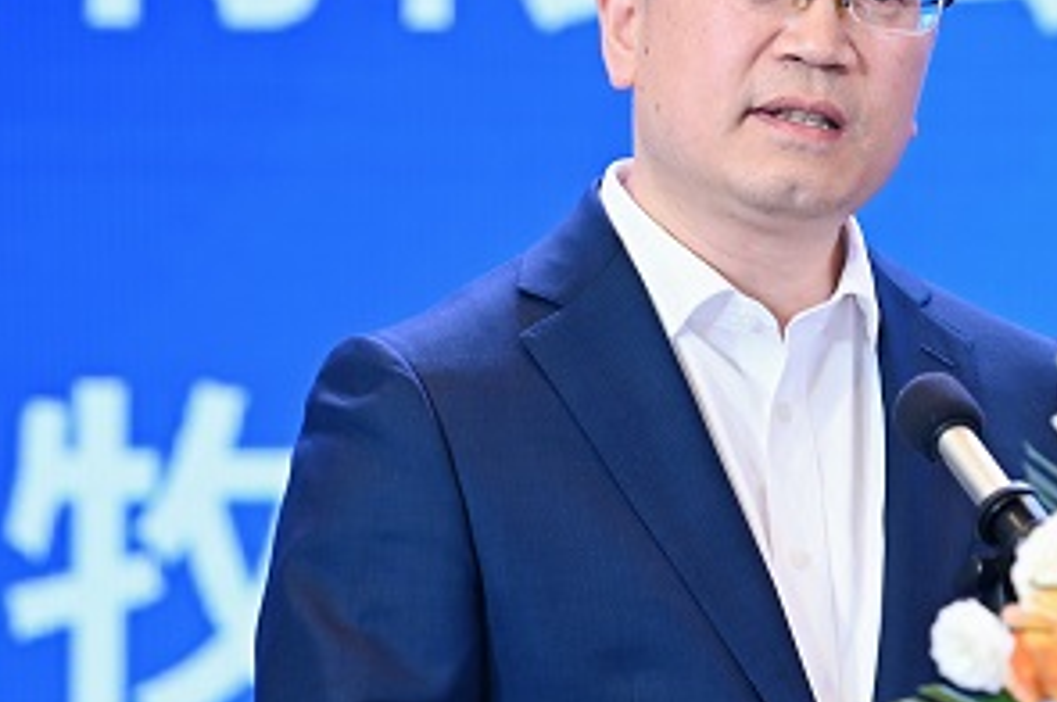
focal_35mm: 434
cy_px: 374
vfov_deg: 3.2
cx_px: 1057
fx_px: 12728
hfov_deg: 4.7
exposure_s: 1/125
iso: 400
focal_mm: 160
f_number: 3.5
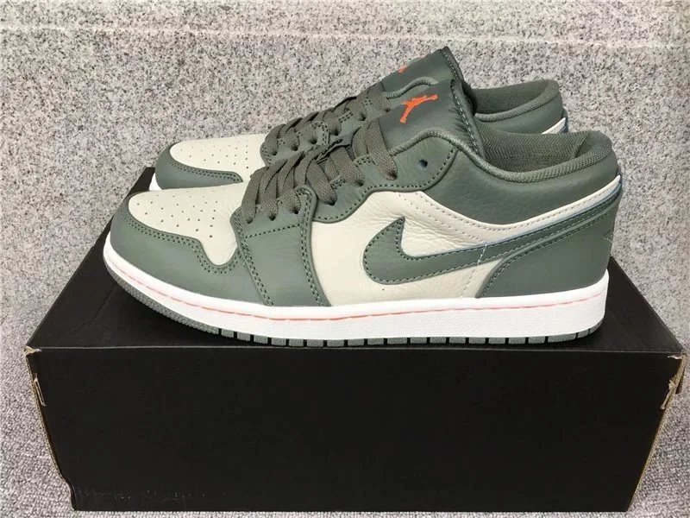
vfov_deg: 45.4
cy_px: 259
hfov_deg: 58.4
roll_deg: -1.6
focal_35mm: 31
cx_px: 345
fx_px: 618
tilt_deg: -28.2
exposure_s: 1/50
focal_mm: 3.3
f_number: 2.4
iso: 25
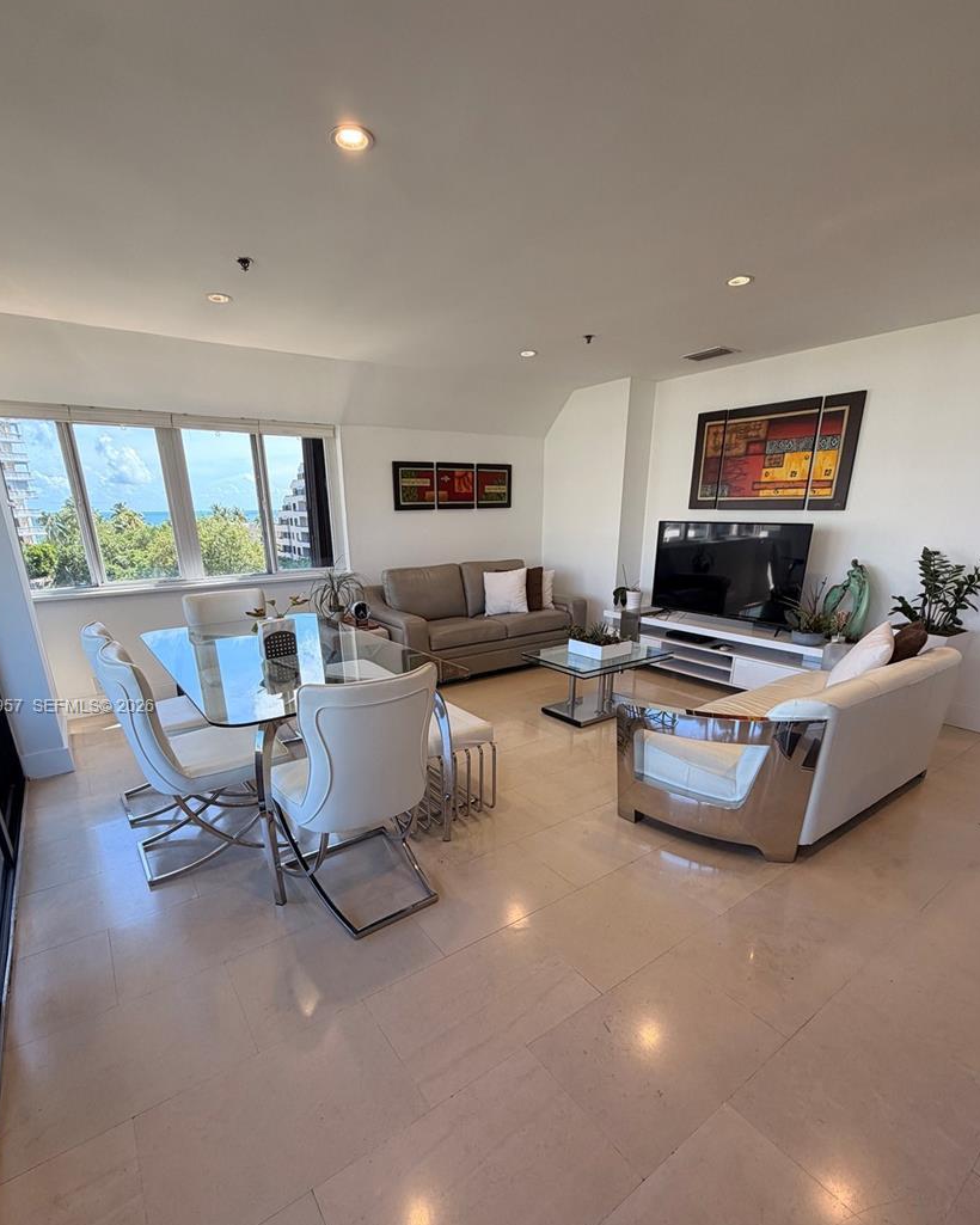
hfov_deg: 80.3
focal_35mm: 16
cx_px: 471
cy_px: 708
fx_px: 580
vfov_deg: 92.4
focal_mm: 2.22
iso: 50
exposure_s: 1/120
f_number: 2.2
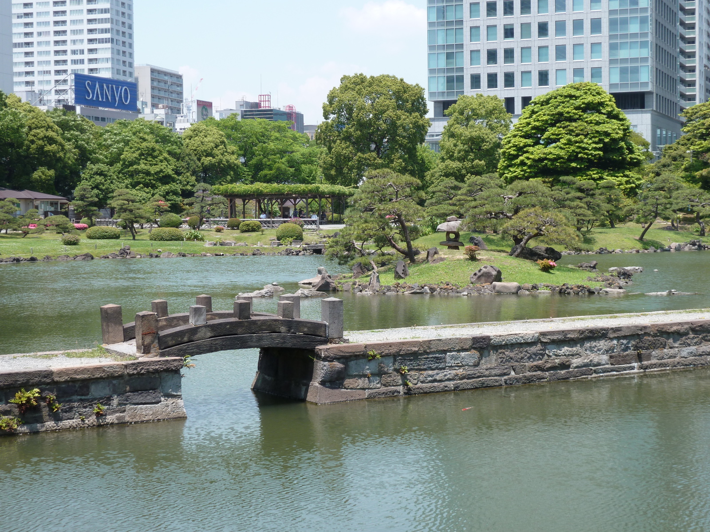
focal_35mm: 63
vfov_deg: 23.3
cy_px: 266
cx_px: 355
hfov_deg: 30.7
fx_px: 1292
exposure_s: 1/320
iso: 80
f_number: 4
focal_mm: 10.3
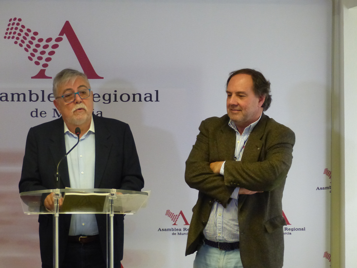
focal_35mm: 145
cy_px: 134
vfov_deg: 10.2
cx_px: 178
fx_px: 1495
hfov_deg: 13.6
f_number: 2.8
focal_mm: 26.1
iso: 800
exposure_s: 1/320
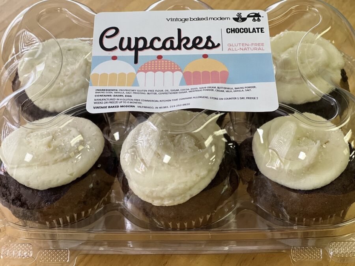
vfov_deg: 19.1
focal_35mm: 77
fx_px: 790
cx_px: 178
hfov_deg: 25.3
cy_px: 133
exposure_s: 1/40
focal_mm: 9
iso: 160
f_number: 2.8
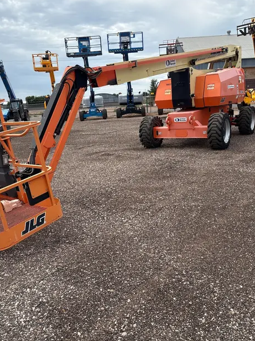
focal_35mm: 31
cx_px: 129
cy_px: 173
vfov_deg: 58.4
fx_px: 305
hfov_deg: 45.4
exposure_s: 1/3125
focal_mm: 5.96
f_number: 1.6
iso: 50
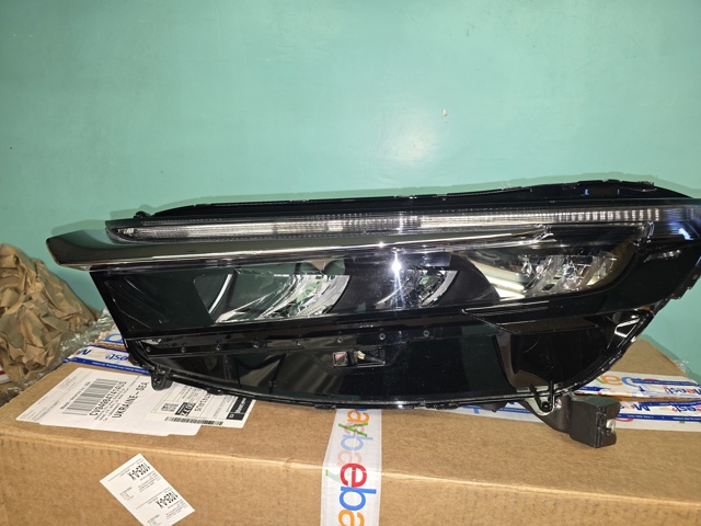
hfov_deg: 73.9
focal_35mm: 23
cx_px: 350
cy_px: 263
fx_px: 466
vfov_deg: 58.9
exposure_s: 1/33.3
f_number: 1.7
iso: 100
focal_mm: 6.3
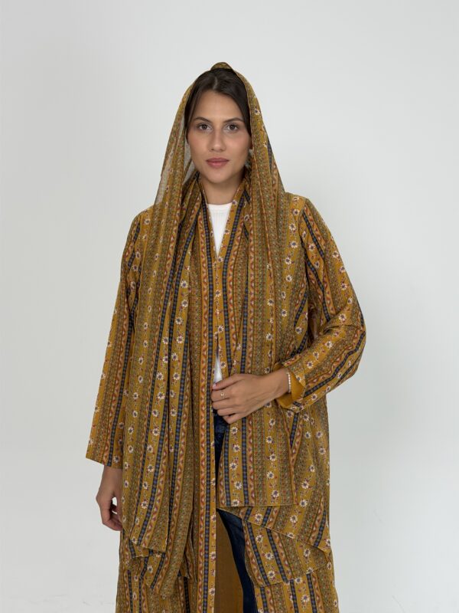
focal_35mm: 48
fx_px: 849
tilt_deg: -6.2
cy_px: 306
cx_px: 230
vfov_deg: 39.7
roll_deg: -1.2
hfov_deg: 30.3
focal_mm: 6.76
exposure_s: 1/447
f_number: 1.78
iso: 64
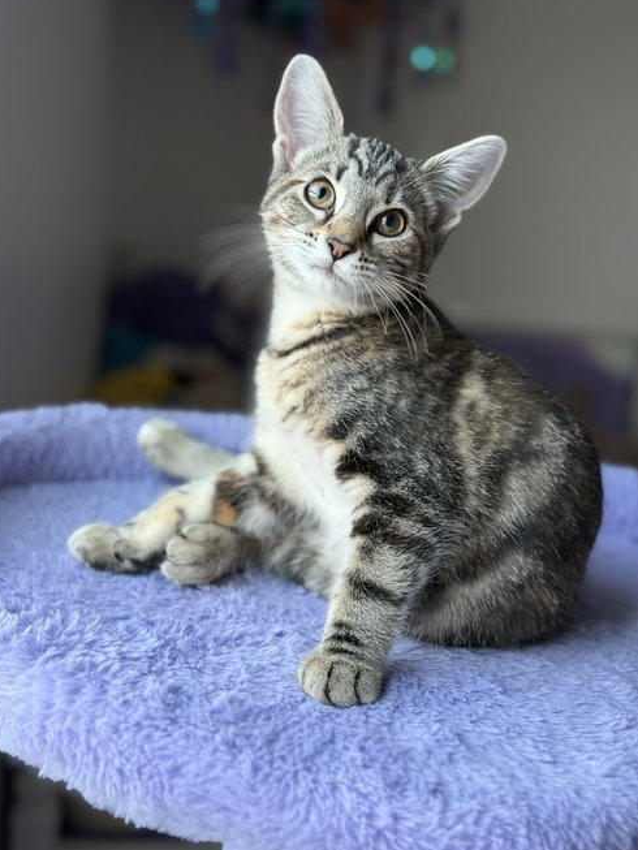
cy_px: 418
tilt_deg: -11.6
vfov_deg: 38.9
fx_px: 1204
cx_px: 316
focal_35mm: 49
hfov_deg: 29.7
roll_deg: -5.5
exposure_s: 1/60
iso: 250
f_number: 1.78
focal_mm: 6.76
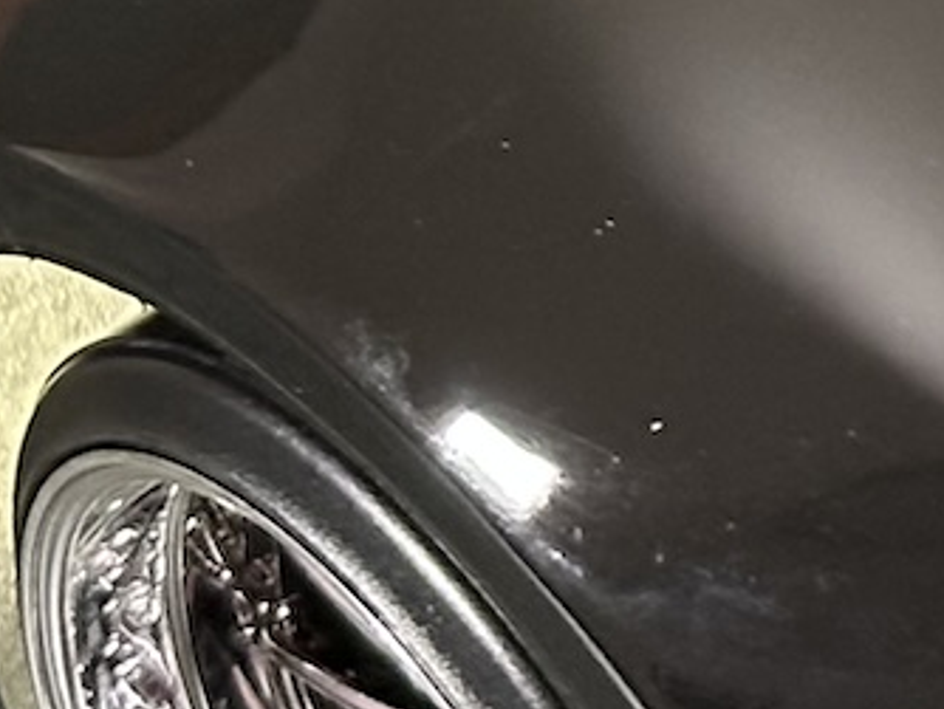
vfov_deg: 5.1
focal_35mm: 287
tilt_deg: -39.1
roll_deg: -2.7
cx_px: 1882
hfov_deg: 6.7
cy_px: -754
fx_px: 7832
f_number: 1.78
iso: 500
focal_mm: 6.86
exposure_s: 1/30
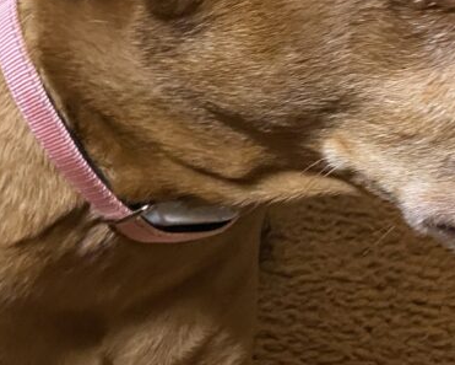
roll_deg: -2.7
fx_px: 1051
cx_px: 126
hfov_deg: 24.2
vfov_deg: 19.7
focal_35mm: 78
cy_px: 182
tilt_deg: -36.9
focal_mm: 4.25
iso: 800
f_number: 1.8
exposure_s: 1/30
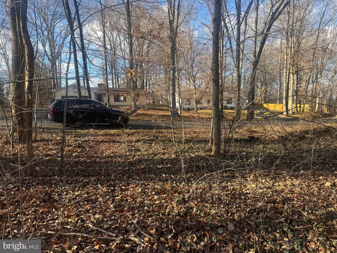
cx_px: 168
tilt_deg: -4.7
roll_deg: -0.6
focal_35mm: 24
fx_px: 234
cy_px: 126
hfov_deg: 71.6
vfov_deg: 56.8
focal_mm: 6.76
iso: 80
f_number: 1.78
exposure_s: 1/938
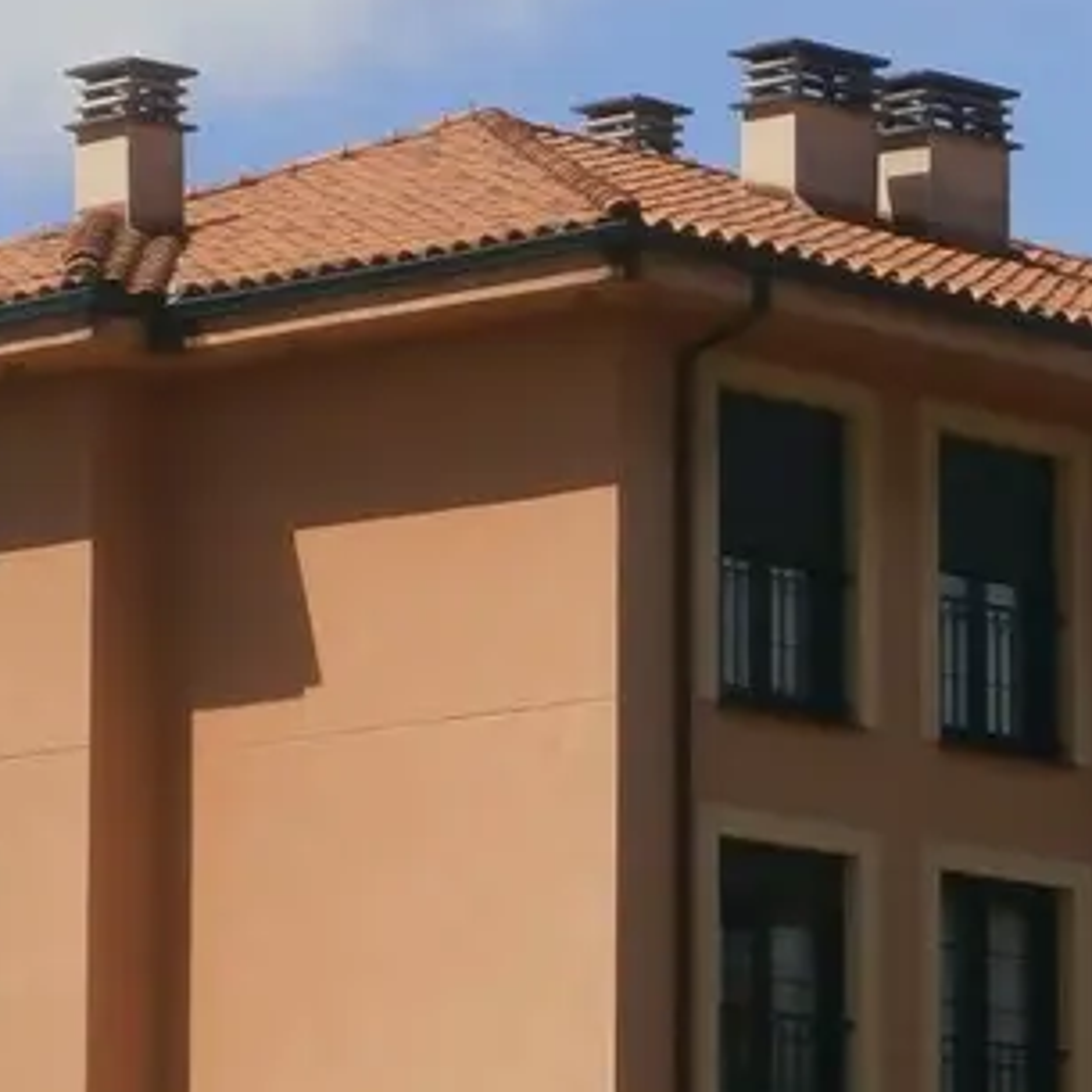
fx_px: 9208
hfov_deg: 6.7
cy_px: 723
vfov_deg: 6.8
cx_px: 1643
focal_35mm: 258
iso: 80
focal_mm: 15.4
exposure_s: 1/800
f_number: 4.9
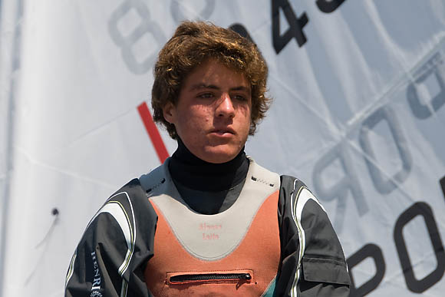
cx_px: 222
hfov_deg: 13.0
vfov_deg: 8.7
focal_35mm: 158
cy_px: 148
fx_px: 1947
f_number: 9
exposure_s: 1/320
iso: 100
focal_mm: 105
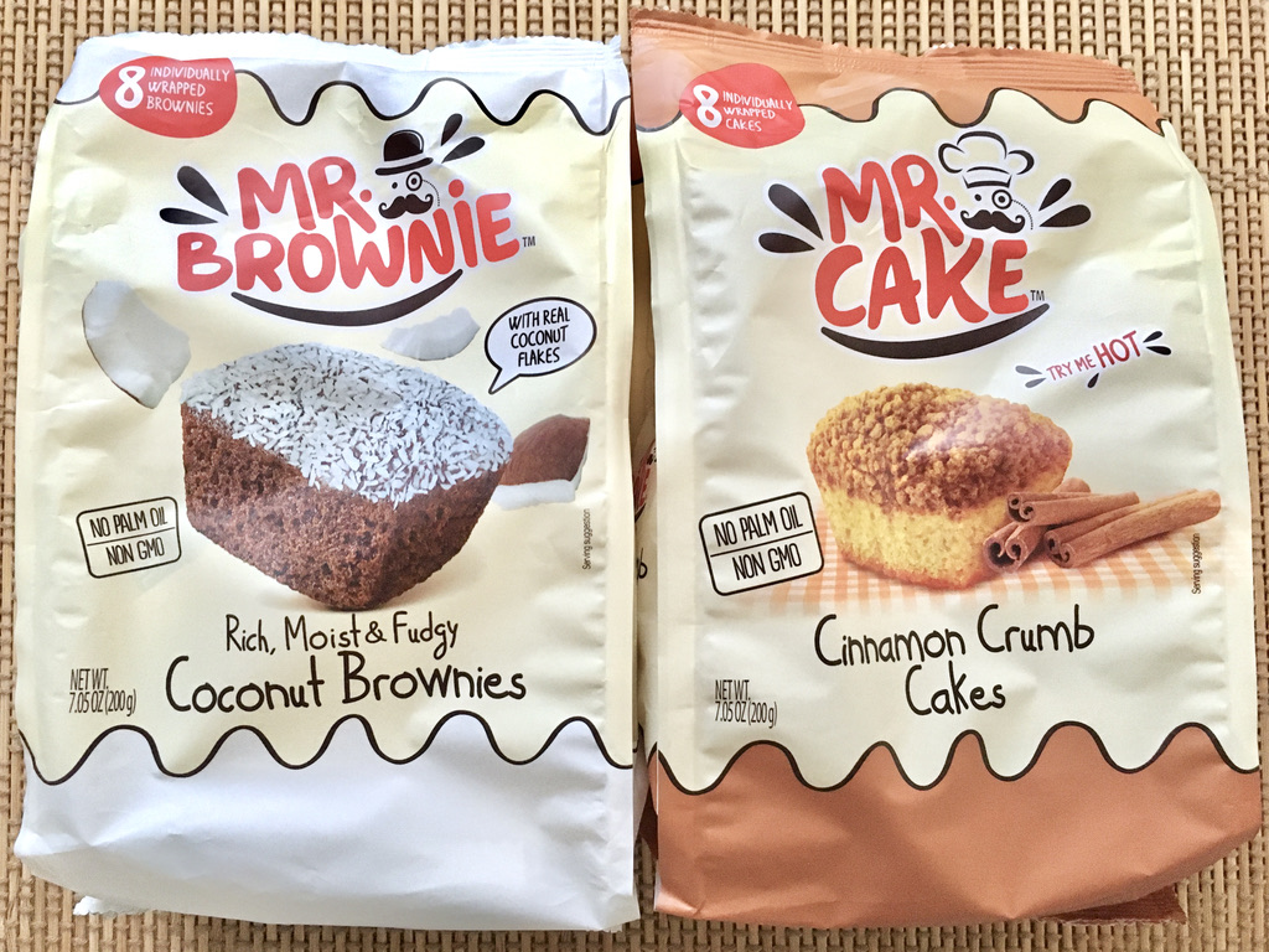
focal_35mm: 29
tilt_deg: -86.8
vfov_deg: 48.2
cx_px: 634
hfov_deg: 61.7
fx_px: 1063
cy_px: 476
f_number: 2.2
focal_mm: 4.15
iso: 250
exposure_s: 1/15
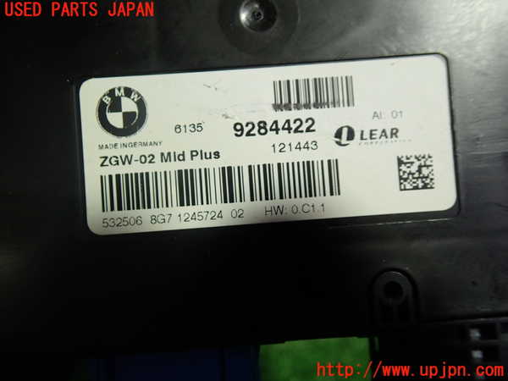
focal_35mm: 30
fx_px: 440
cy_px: 190
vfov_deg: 46.8
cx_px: 254
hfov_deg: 60.0
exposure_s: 1/60
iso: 200
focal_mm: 5.4
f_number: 2.3
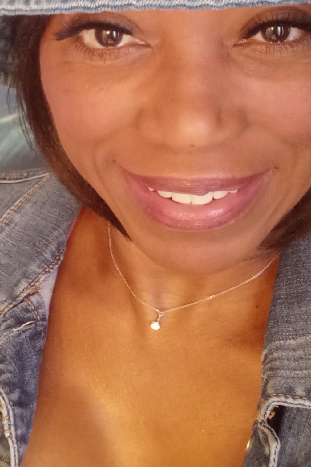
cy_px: 87
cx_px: 130
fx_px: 1036
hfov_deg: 17.1
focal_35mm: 80
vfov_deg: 24.9
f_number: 2
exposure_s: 1/20
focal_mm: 3.55
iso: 700
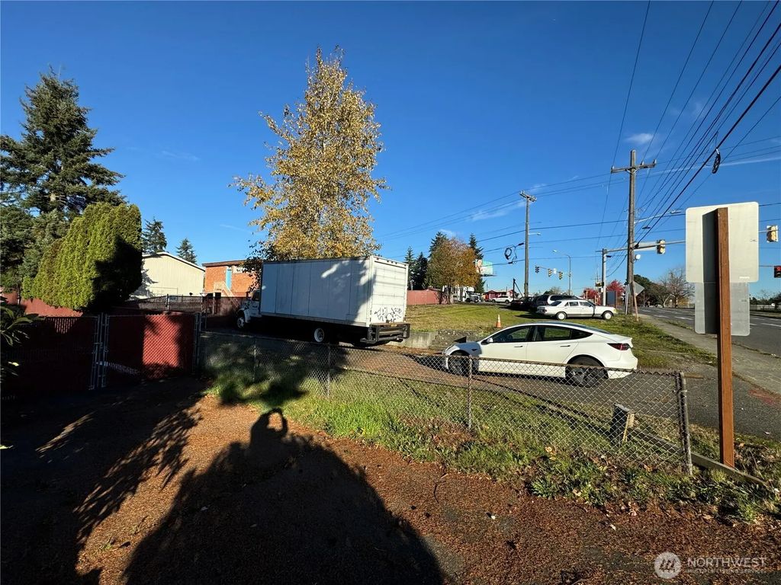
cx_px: 390
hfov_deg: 102.1
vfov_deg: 85.7
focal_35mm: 14
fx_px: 316
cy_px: 292
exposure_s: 1/1748
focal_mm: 2.22
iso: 50
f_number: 2.2
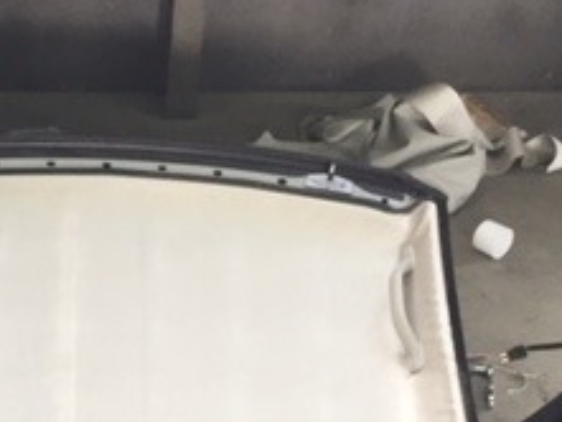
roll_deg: -5.0
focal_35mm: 84
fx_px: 1365
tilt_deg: -40.0
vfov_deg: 16.7
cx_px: 122
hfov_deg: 23.0
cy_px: 531
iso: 100
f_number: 2.2
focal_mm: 4.15
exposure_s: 1/33
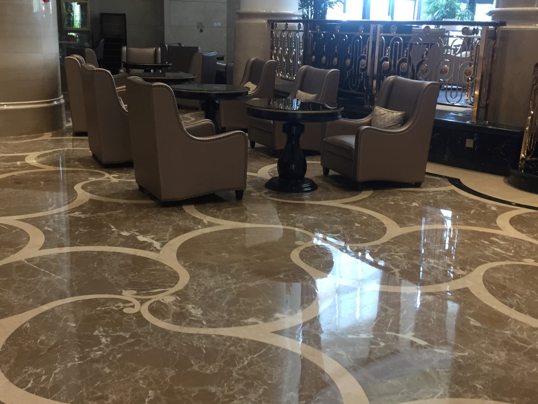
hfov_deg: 44.8
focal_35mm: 42
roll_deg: -2.0
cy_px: 216
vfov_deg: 34.4
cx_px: 268
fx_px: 653
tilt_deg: -15.9
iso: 100
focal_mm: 4.15
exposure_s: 1/33
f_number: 2.2
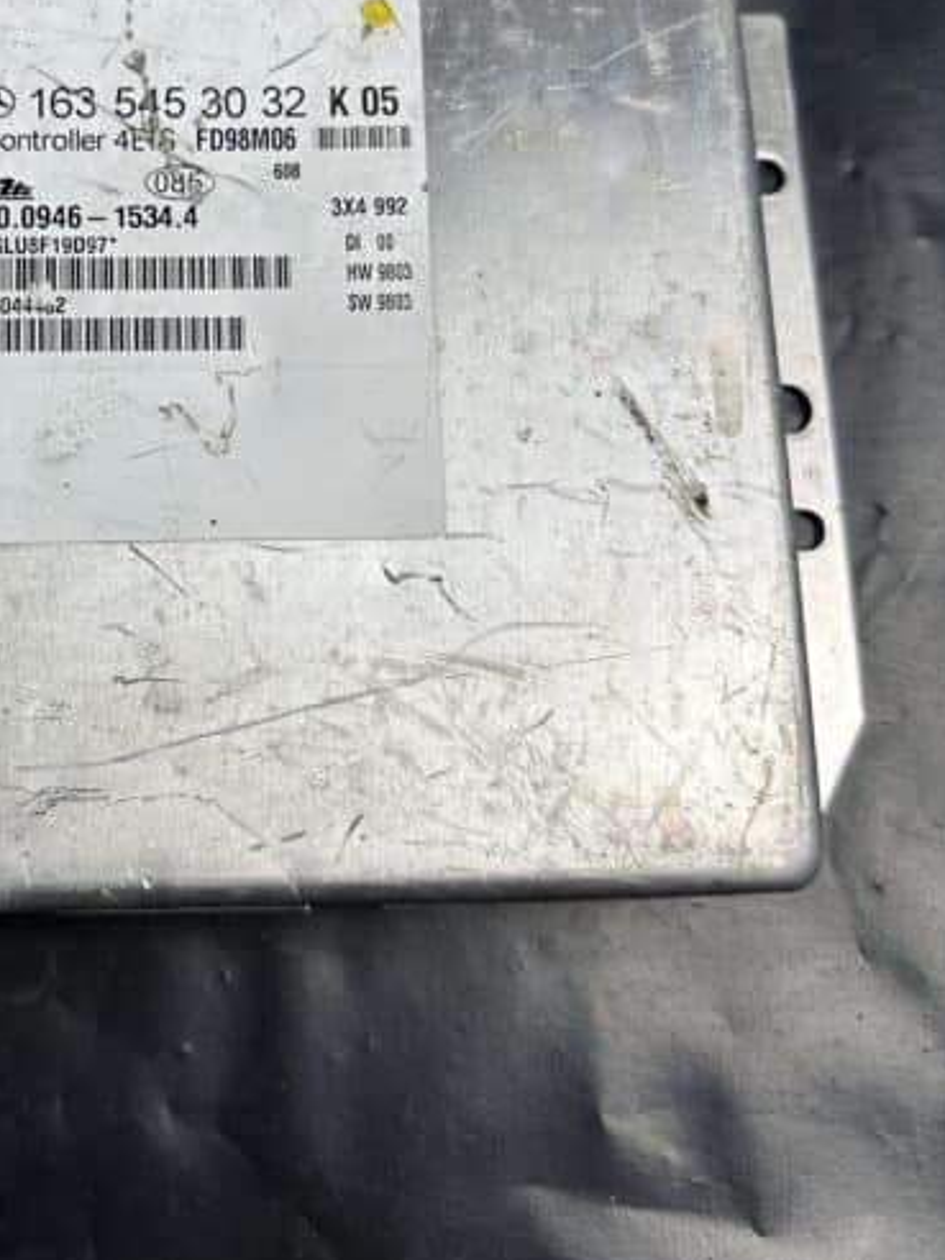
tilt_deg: -74.9
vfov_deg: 46.9
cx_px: 190
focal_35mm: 39
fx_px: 1420
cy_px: 397
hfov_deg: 35.6
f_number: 1.78
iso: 64
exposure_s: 1/182
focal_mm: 6.86
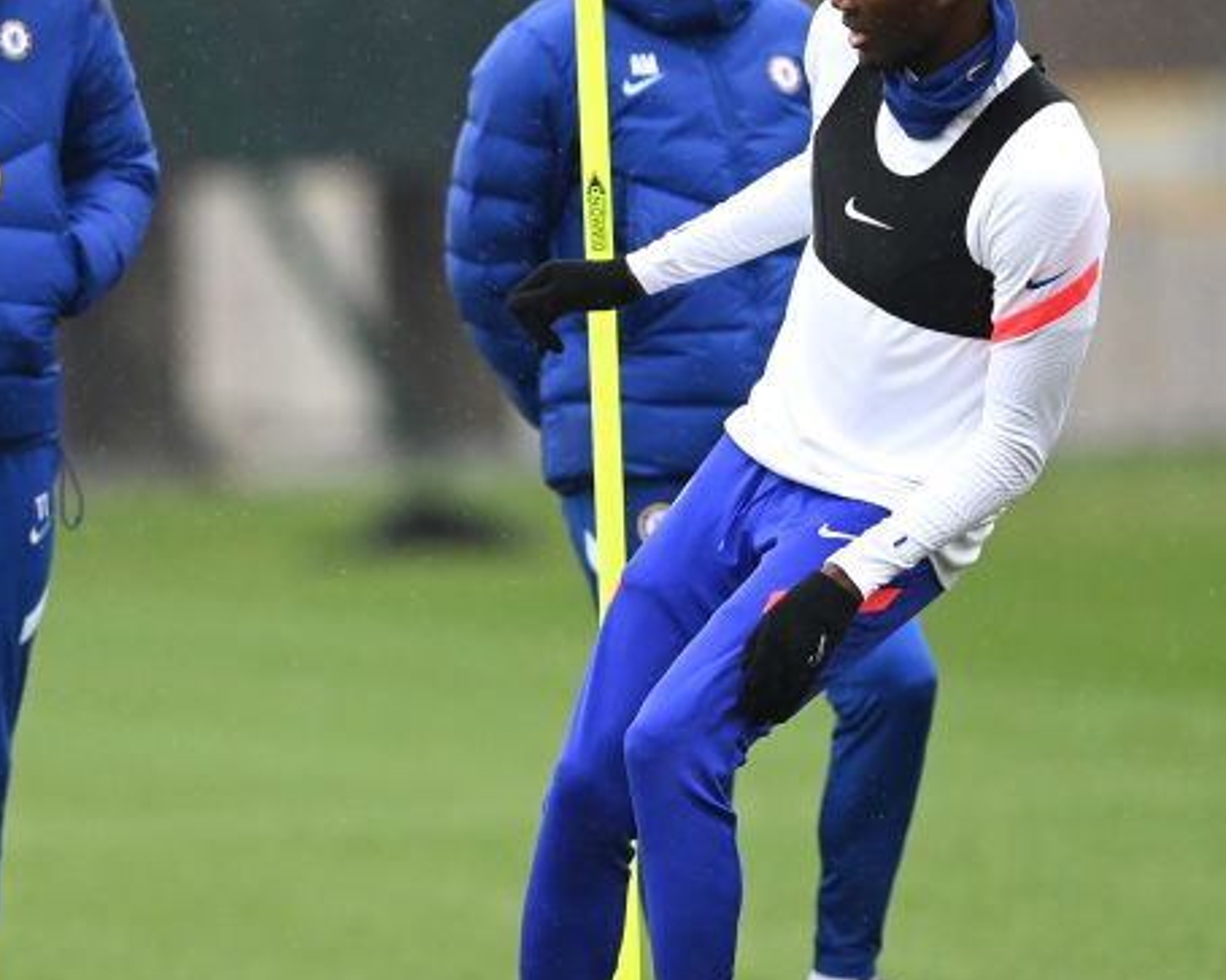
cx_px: 756
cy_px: 530
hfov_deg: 2.3
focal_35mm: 847
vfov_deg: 1.8
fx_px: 30727
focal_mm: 400
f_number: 2.8
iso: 1600
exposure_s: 1/1600
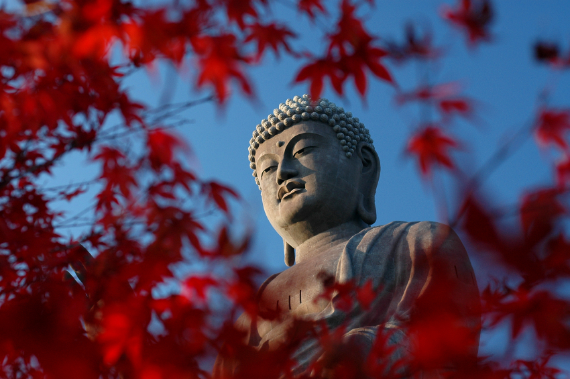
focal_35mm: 75
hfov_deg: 27.0
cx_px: 285
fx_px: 1186
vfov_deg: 18.1
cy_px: 190
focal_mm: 50
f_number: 4.5
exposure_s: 1/80
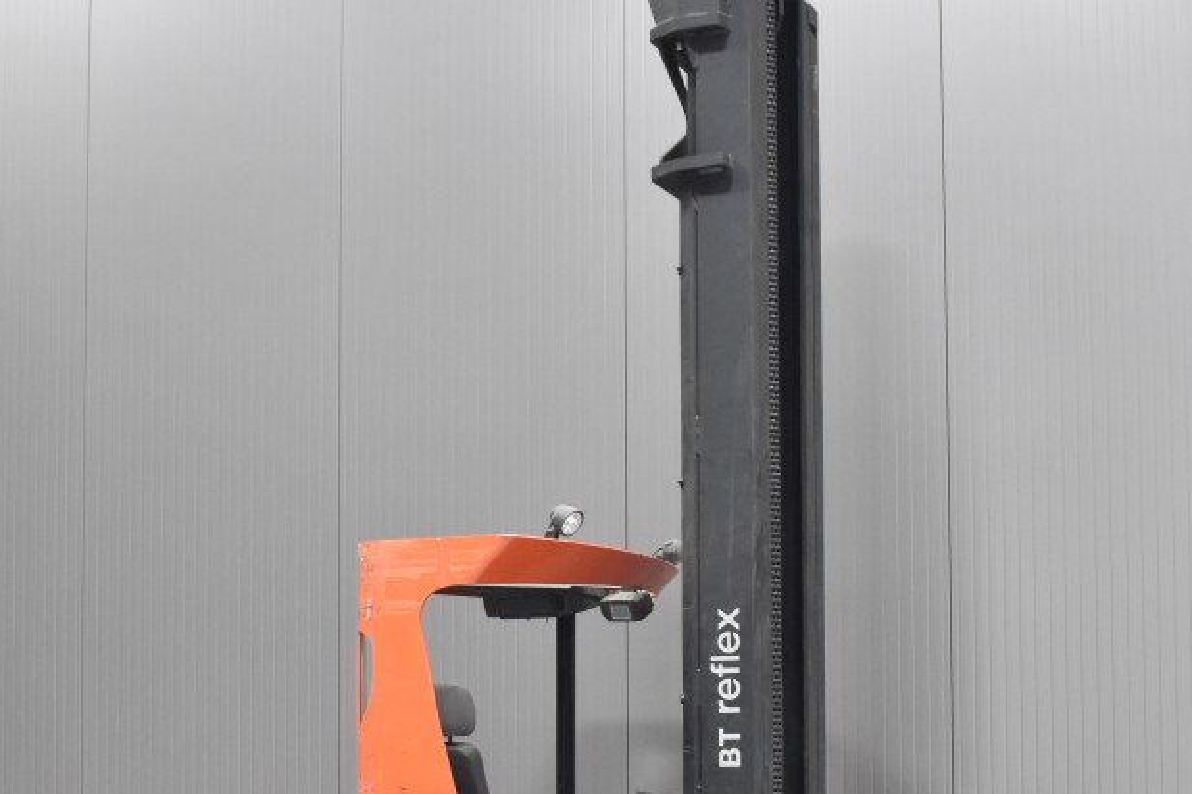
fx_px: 2018
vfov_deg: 21.9
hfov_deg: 32.8
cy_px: 677
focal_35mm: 61
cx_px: 740
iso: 1600
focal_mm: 21
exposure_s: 1/25
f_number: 5.6
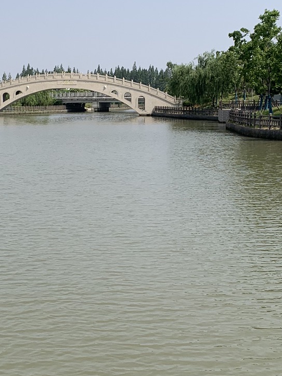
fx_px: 782
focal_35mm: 72
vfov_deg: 27.0
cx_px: 82
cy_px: 157
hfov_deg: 20.3
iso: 25
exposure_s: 1/2915
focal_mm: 4.25
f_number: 1.8
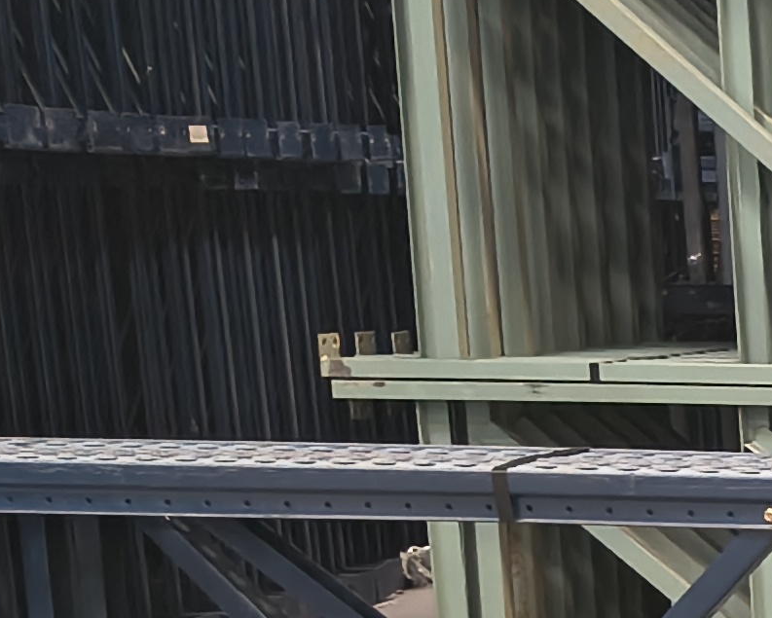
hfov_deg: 12.8
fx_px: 2880
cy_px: 875
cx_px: 1658
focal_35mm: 126
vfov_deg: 11.8
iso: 1178
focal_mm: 4.68
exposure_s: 1/40
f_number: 1.7
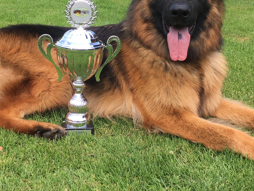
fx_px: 433
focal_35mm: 59
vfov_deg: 24.5
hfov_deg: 32.7
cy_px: 43
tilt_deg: -11.5
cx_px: 123
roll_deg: -2.2
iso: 25
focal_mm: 4.15
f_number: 2.2
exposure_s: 1/377
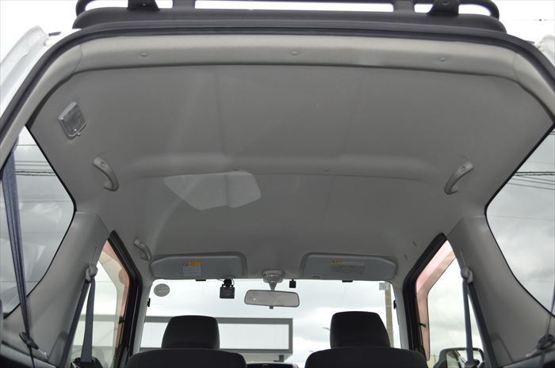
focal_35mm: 44
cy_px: 184
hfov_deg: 45.0
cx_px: 278
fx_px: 670
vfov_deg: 30.8
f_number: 4.5
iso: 100
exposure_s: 1/160
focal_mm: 29
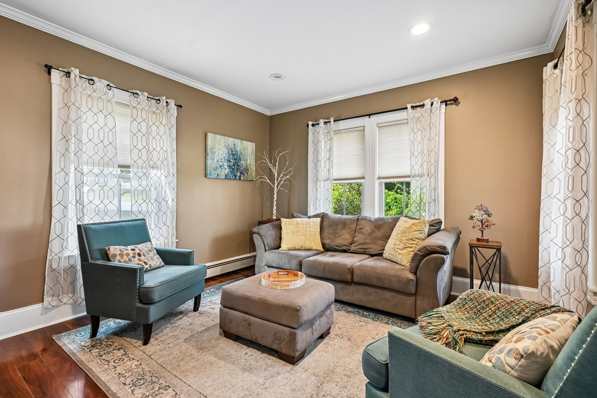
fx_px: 265
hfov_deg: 96.7
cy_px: 199
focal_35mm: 16
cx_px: 298
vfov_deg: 73.7
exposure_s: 1/8
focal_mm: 16
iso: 400
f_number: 8
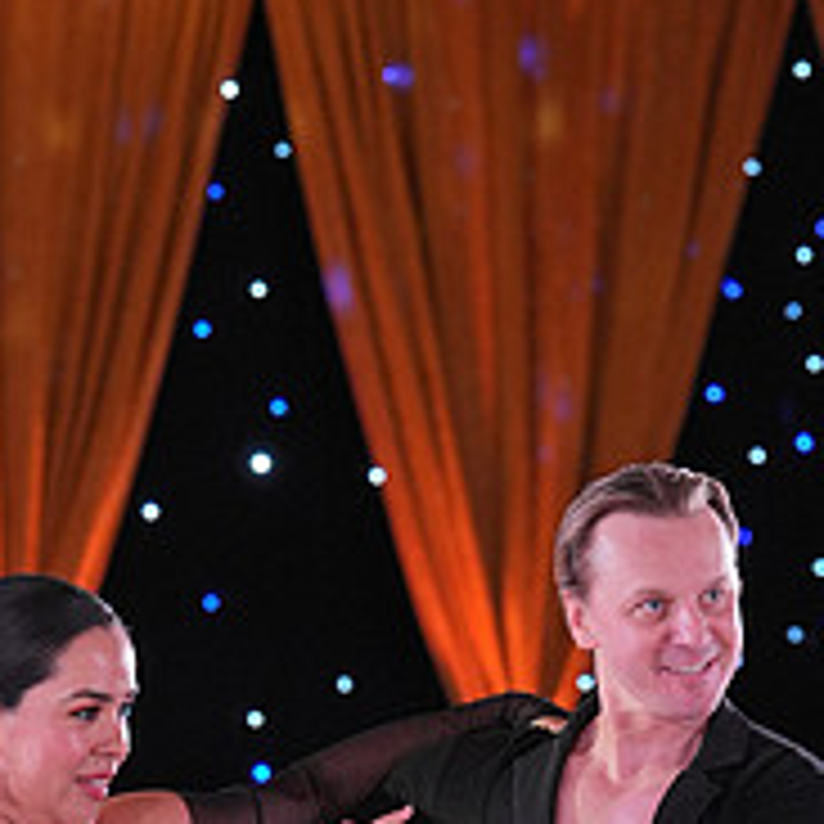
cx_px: 362
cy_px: 1247
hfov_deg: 7.2
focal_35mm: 243
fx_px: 6544
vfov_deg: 7.1
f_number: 4
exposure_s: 1/400
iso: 2000
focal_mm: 90
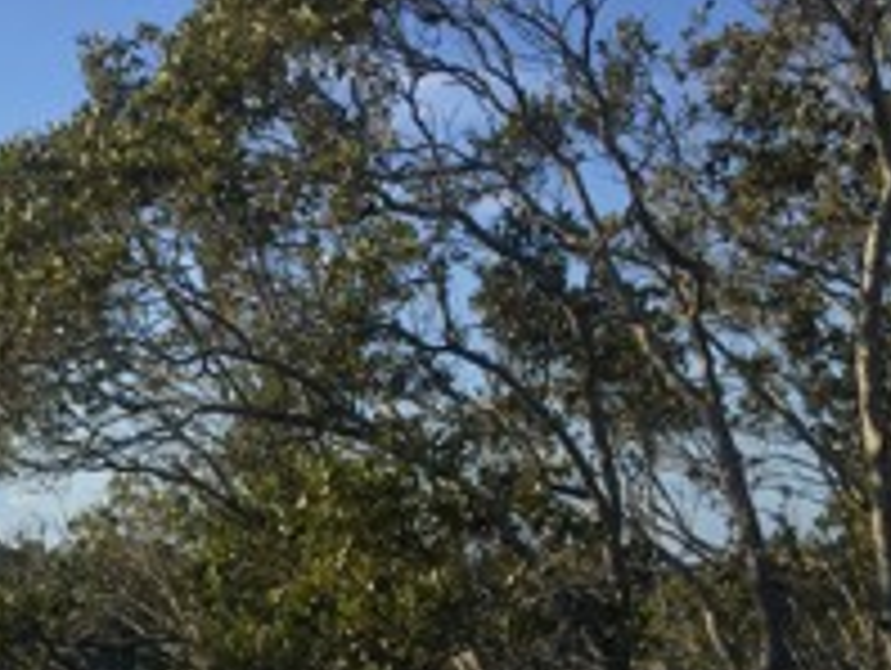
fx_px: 1959
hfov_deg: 23.2
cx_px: -220
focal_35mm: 76
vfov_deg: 19.3
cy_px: 504
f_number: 2.2
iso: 32
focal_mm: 4.15
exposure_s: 1/1799
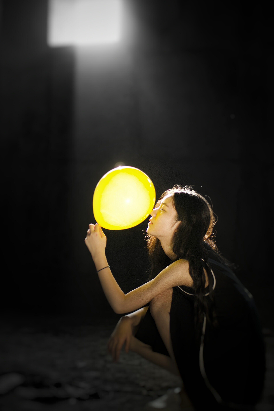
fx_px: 537
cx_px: 140
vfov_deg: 41.9
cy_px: 212
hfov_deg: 28.6
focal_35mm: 47
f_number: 1.4
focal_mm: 30
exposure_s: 1/160
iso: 100
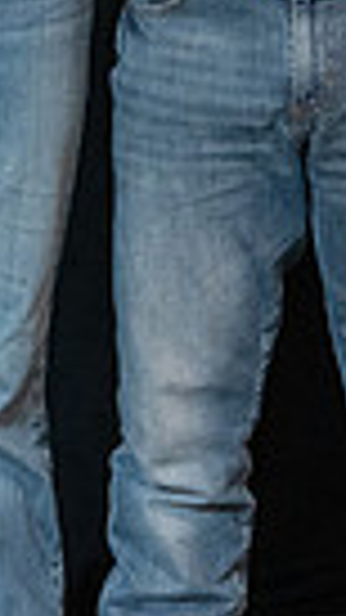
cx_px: 290
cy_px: -342
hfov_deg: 4.7
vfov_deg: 8.1
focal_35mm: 259
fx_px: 4227
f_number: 1.2
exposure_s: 1/320
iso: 1600
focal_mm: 50
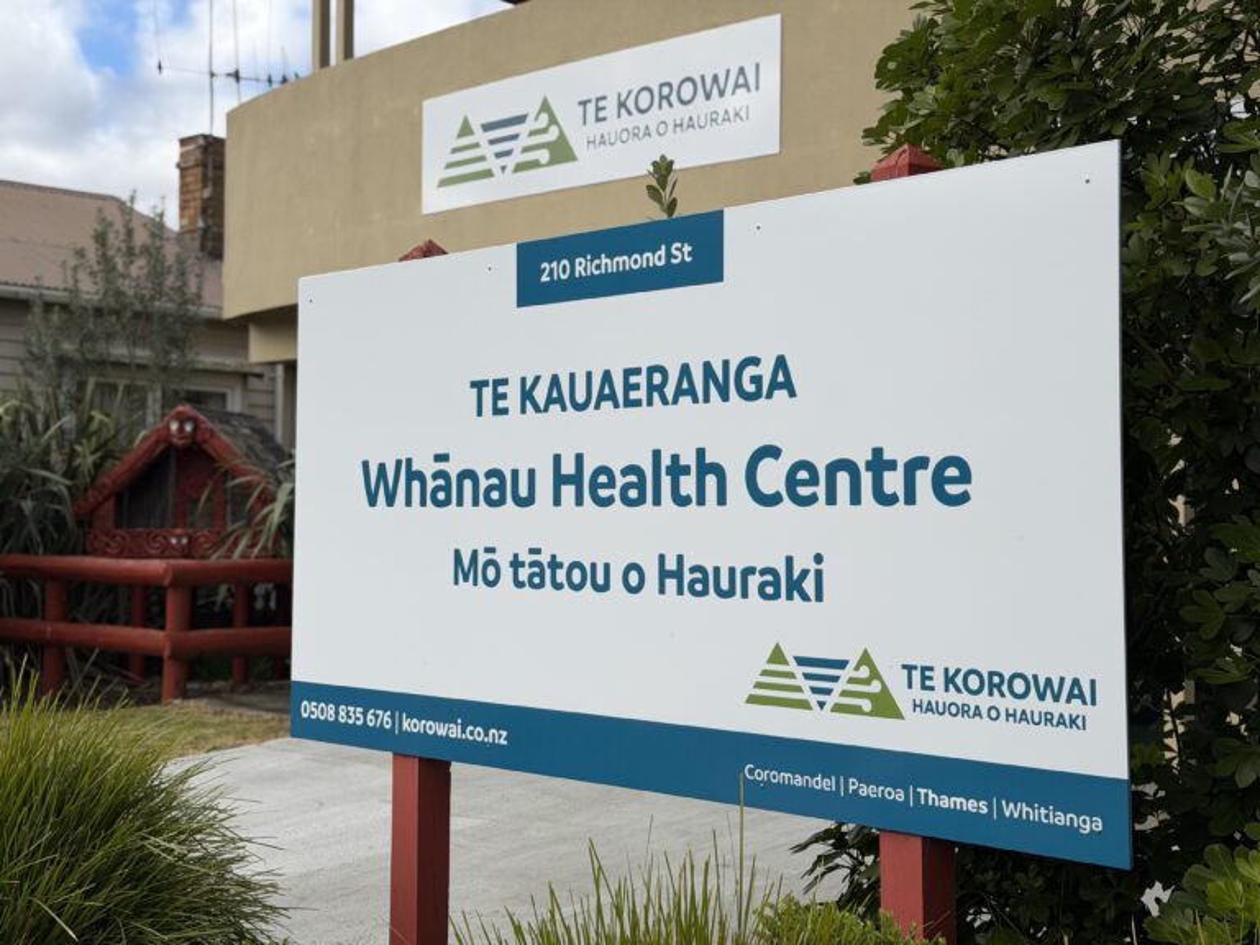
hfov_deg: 39.7
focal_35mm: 48
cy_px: 472
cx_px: 630
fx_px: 1747
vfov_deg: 30.3
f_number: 1.78
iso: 64
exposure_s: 1/4098
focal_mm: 6.76
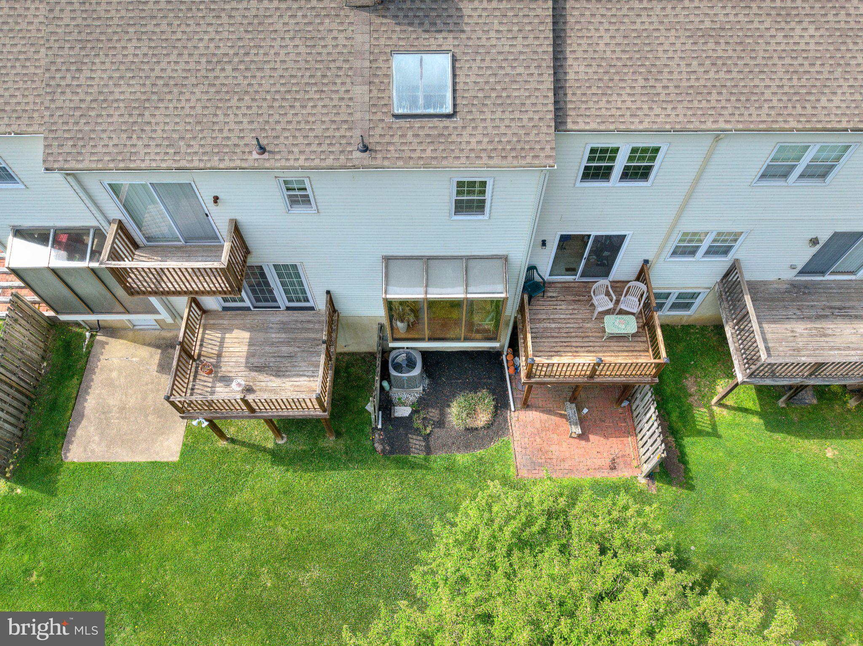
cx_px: 432
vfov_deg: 56.8
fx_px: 598
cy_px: 323
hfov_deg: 71.6
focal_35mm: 24
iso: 100
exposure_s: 1/1250
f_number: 1.8
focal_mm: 8.7
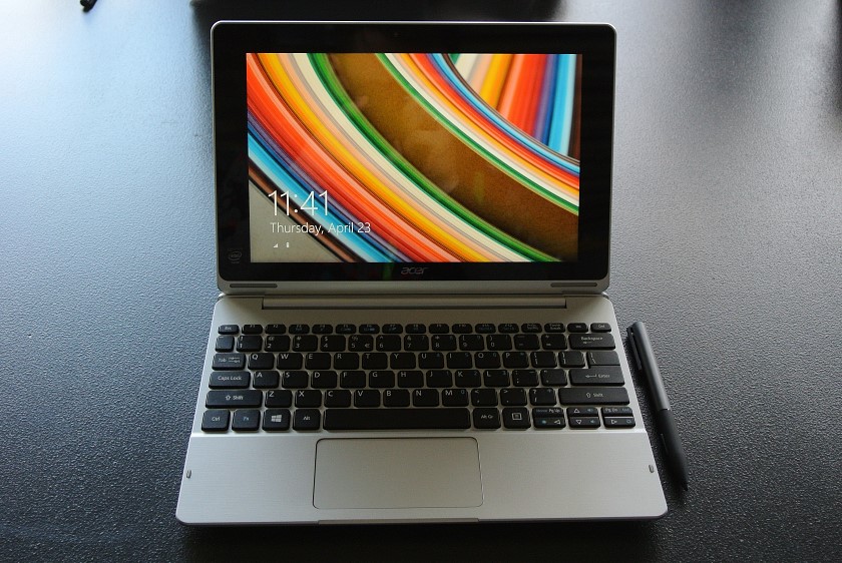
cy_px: 282
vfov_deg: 28.7
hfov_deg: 41.9
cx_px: 421
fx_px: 1100
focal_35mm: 47
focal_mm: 17.5
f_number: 4.5
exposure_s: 1/60
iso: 400
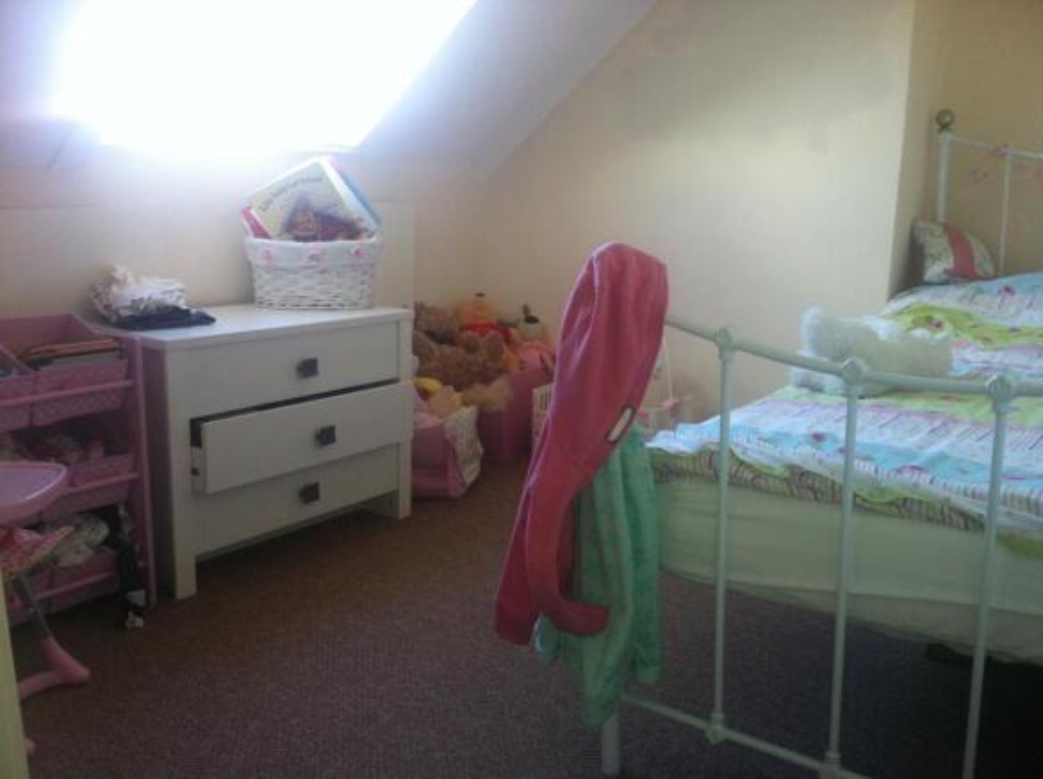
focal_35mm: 35
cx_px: 522
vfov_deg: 40.6
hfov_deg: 52.7
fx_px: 1053
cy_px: 390
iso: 100
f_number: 2.8
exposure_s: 1/17
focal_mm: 3.85
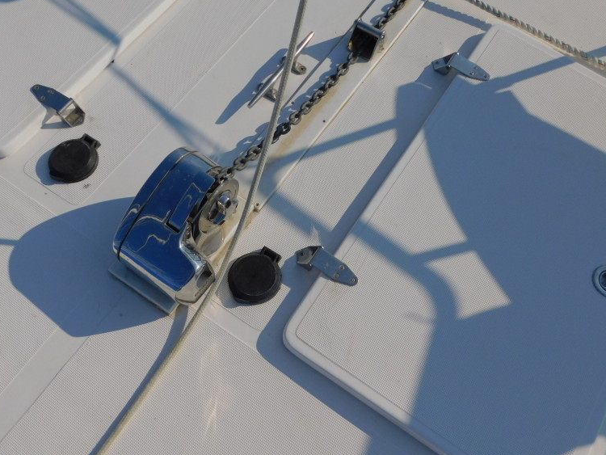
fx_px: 560
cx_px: 289
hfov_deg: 56.8
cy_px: 215
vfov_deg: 44.2
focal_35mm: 32
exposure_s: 1/1000
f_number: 6.4
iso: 125
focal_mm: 5.3
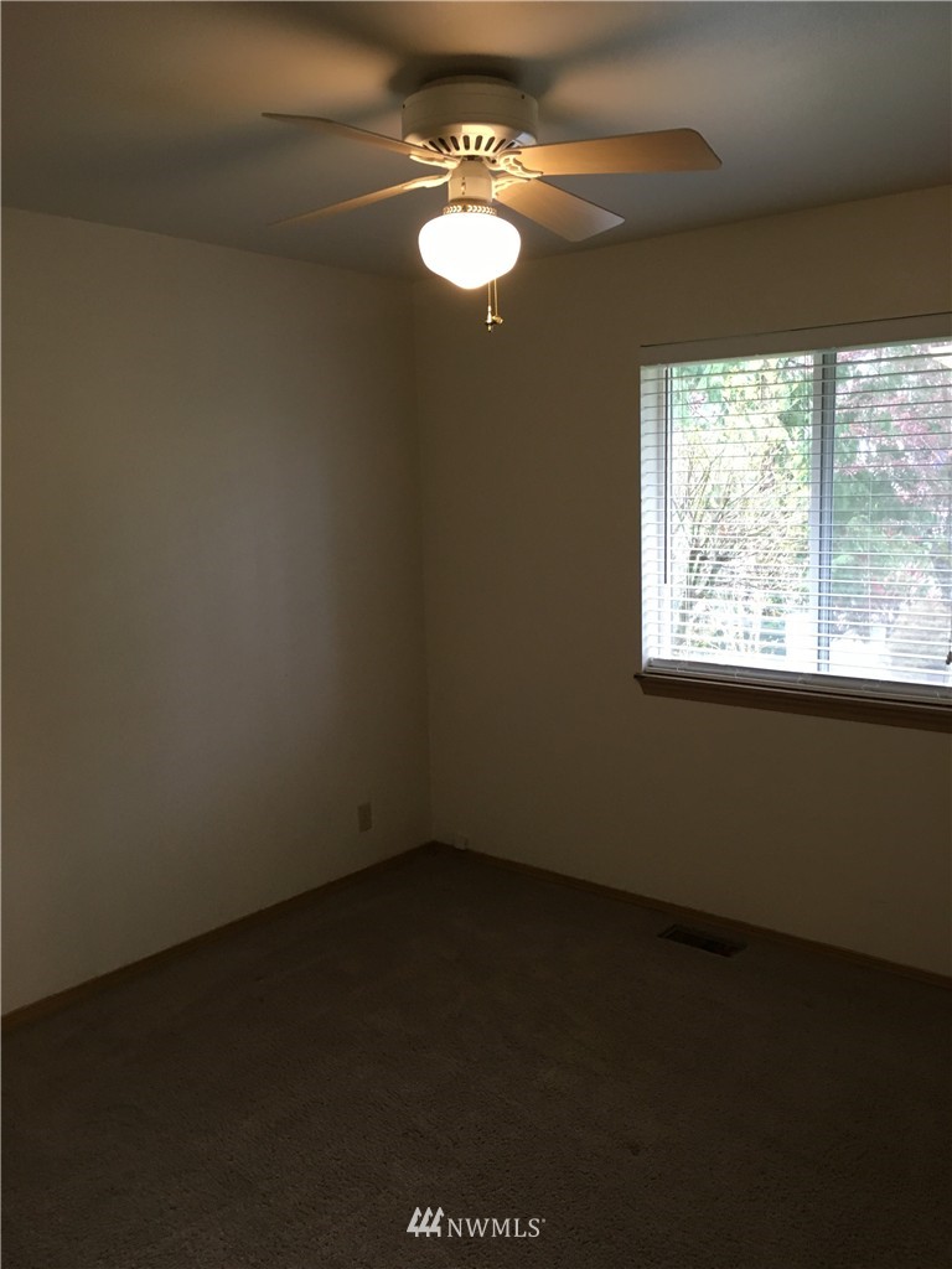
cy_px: 634
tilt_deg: -8.6
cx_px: 476
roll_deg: +1.7
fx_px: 1063
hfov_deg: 48.2
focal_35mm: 29
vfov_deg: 61.7
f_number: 2.2
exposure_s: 1/30
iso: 100
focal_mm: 4.15
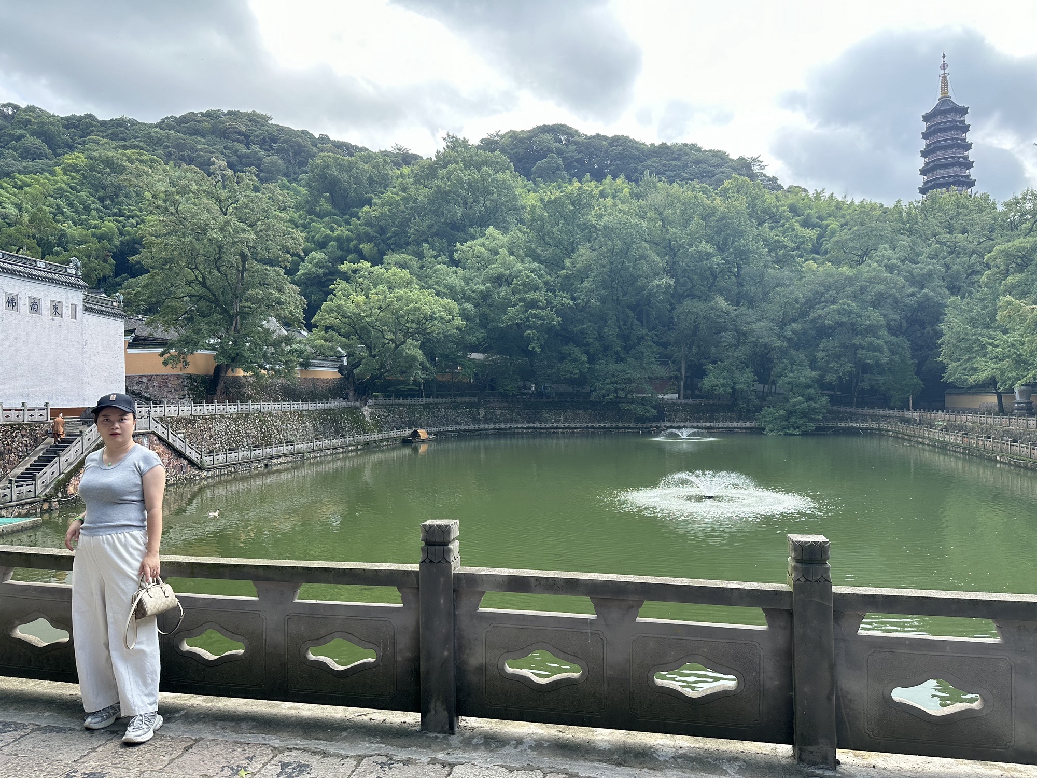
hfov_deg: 71.6
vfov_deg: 56.8
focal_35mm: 24
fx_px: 719
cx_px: 518
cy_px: 389
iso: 80
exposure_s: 1/943
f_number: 1.78
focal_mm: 6.86
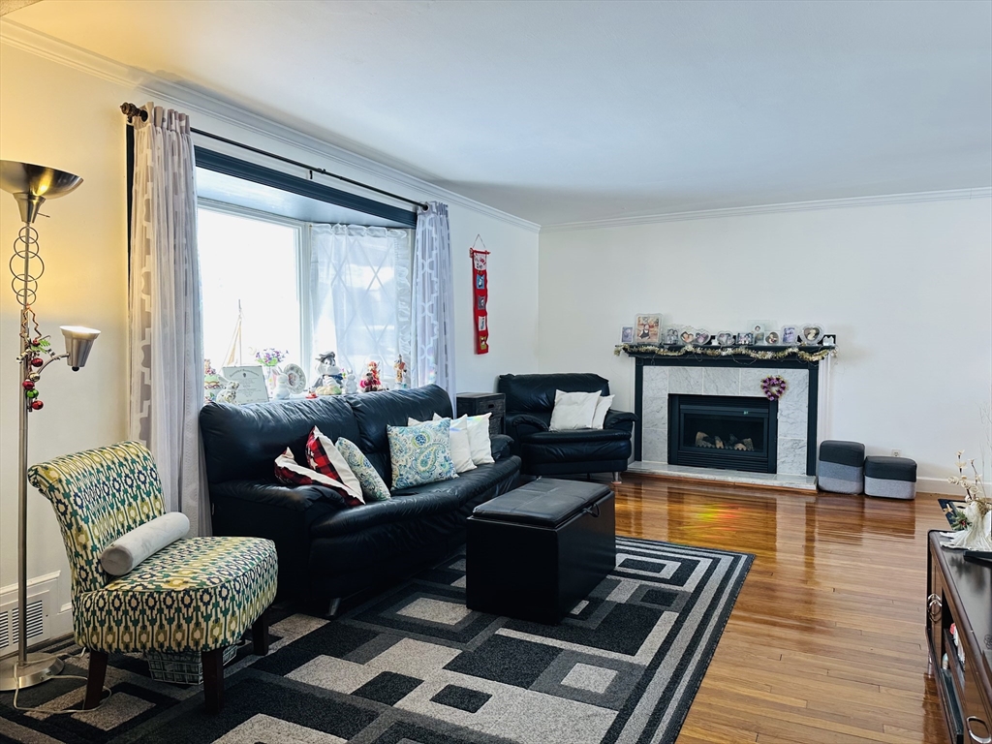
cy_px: 372
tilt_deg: -2.4
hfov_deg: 71.6
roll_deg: -0.3
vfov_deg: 56.8
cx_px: 496
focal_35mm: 24
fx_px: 688
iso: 80
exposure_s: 1/120
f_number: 1.78
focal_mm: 6.86
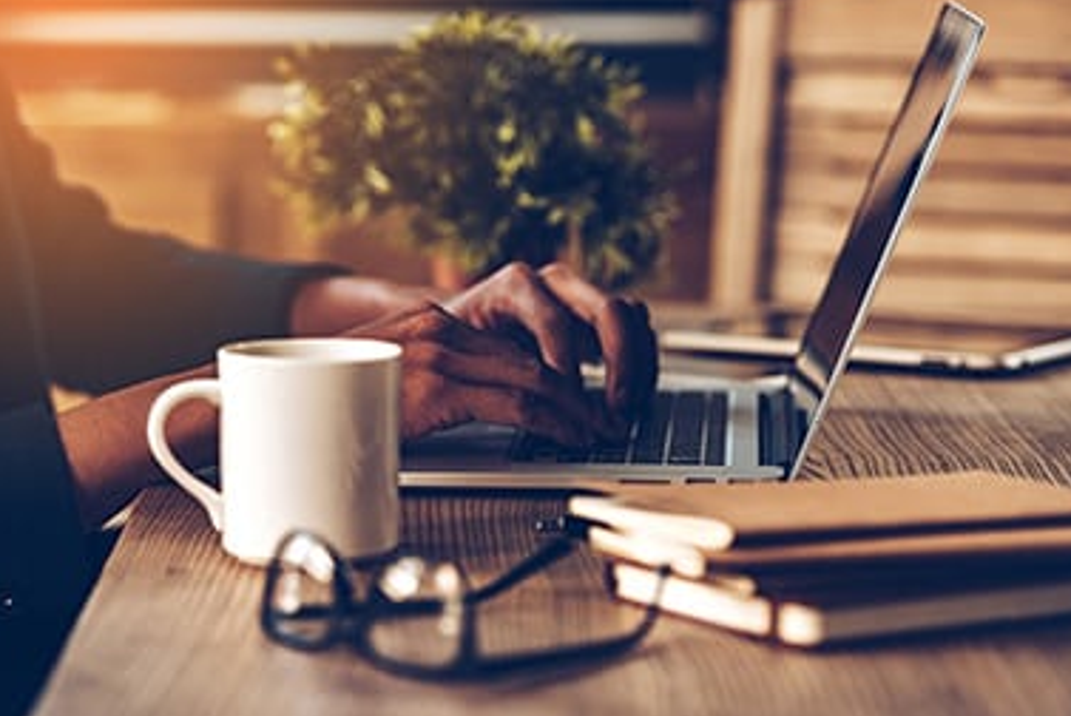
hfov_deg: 14.9
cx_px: 534
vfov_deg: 10.0
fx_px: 4109
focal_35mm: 138
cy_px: 345
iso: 400
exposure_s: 1/125
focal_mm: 130
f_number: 3.5
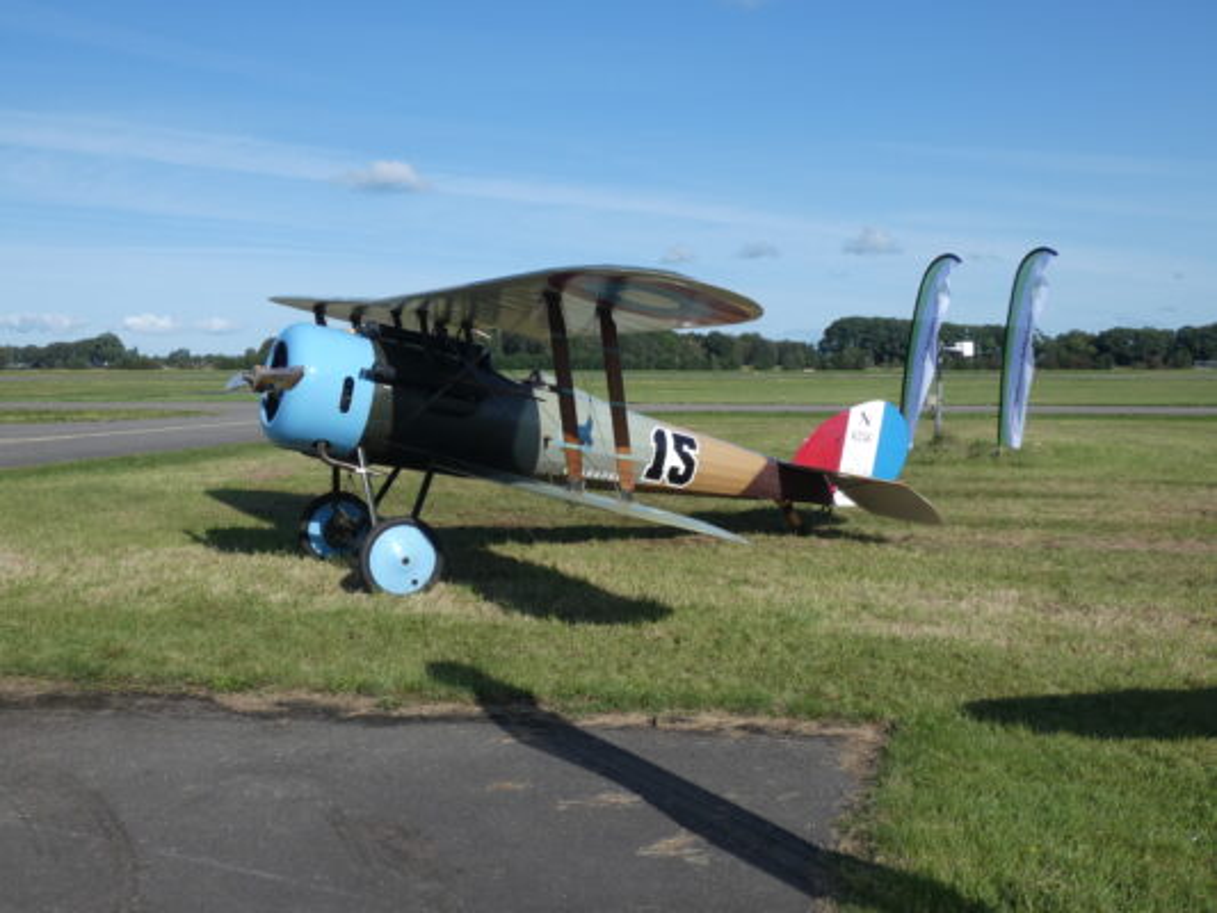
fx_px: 1266
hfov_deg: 51.3
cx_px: 608
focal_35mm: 36
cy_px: 456
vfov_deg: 39.7
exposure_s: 1/800
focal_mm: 6.5
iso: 80
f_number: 4
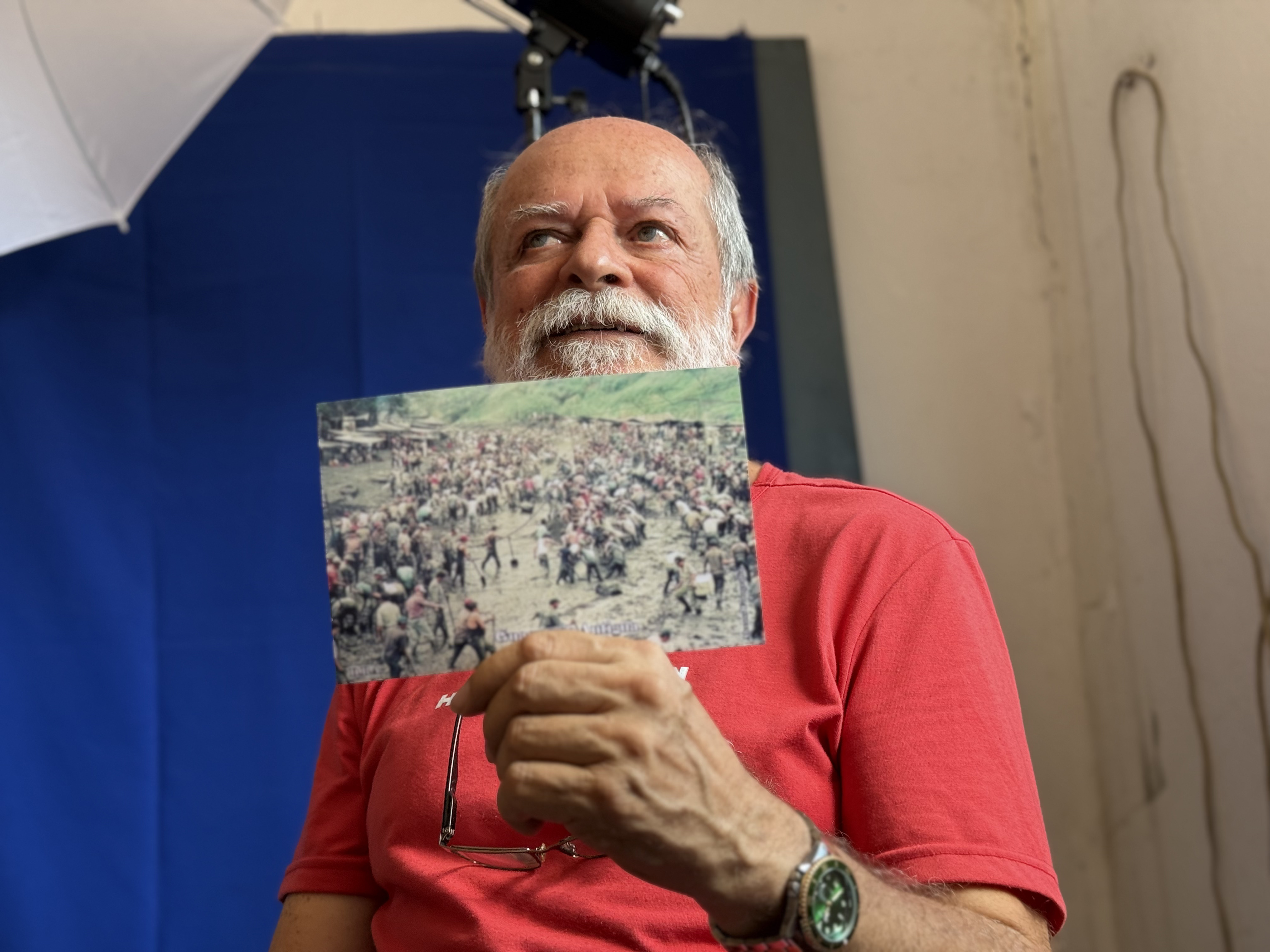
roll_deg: +4.3
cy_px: 476
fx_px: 1761
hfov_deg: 39.7
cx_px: 635
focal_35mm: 48
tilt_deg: +13.8
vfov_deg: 30.3
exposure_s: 1/121
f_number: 1.78
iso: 80
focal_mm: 6.76
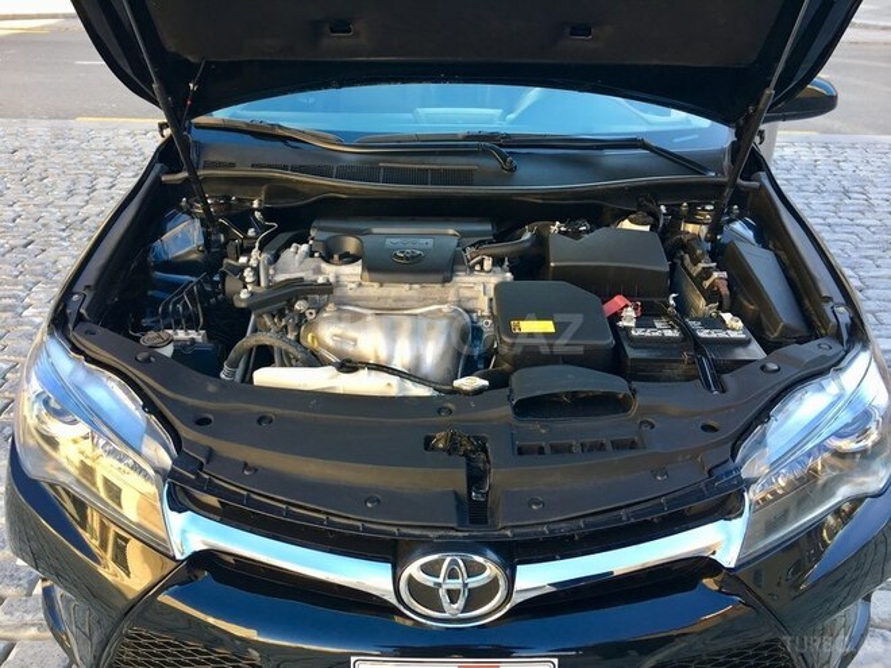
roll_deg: +0.3
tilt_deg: -29.6
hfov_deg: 61.7
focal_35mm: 29
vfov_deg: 48.2
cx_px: 446
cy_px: 334
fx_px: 746
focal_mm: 4.15
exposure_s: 1/100
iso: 32
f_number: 2.2
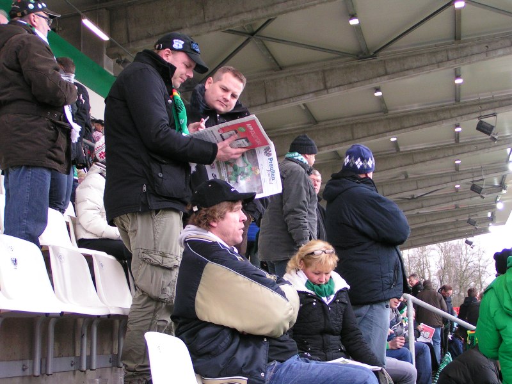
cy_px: 192
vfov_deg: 27.0
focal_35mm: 54
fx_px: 799
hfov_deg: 35.5
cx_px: 256
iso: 125
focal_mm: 8.3
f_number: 3.2
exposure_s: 1/60
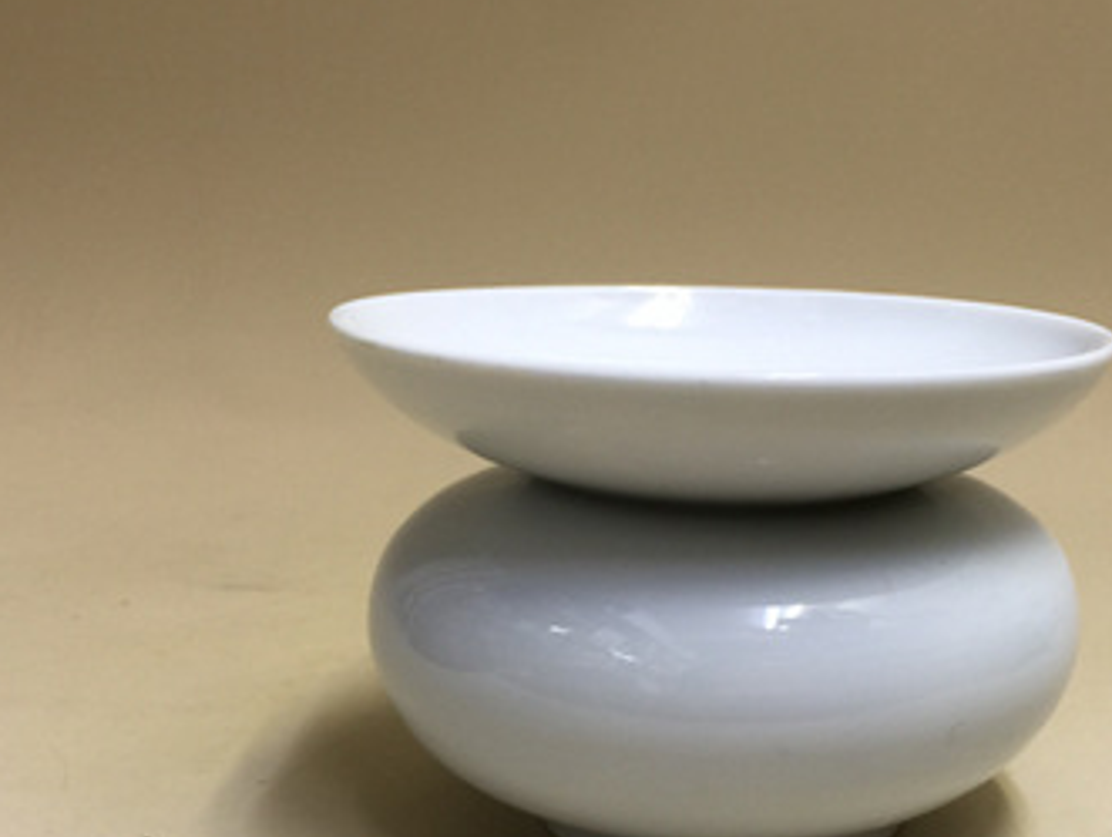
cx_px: 709
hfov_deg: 44.3
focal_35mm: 42
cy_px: 551
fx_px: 1351
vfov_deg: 34.1
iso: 64
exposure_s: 1/33
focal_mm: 4.15
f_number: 2.2
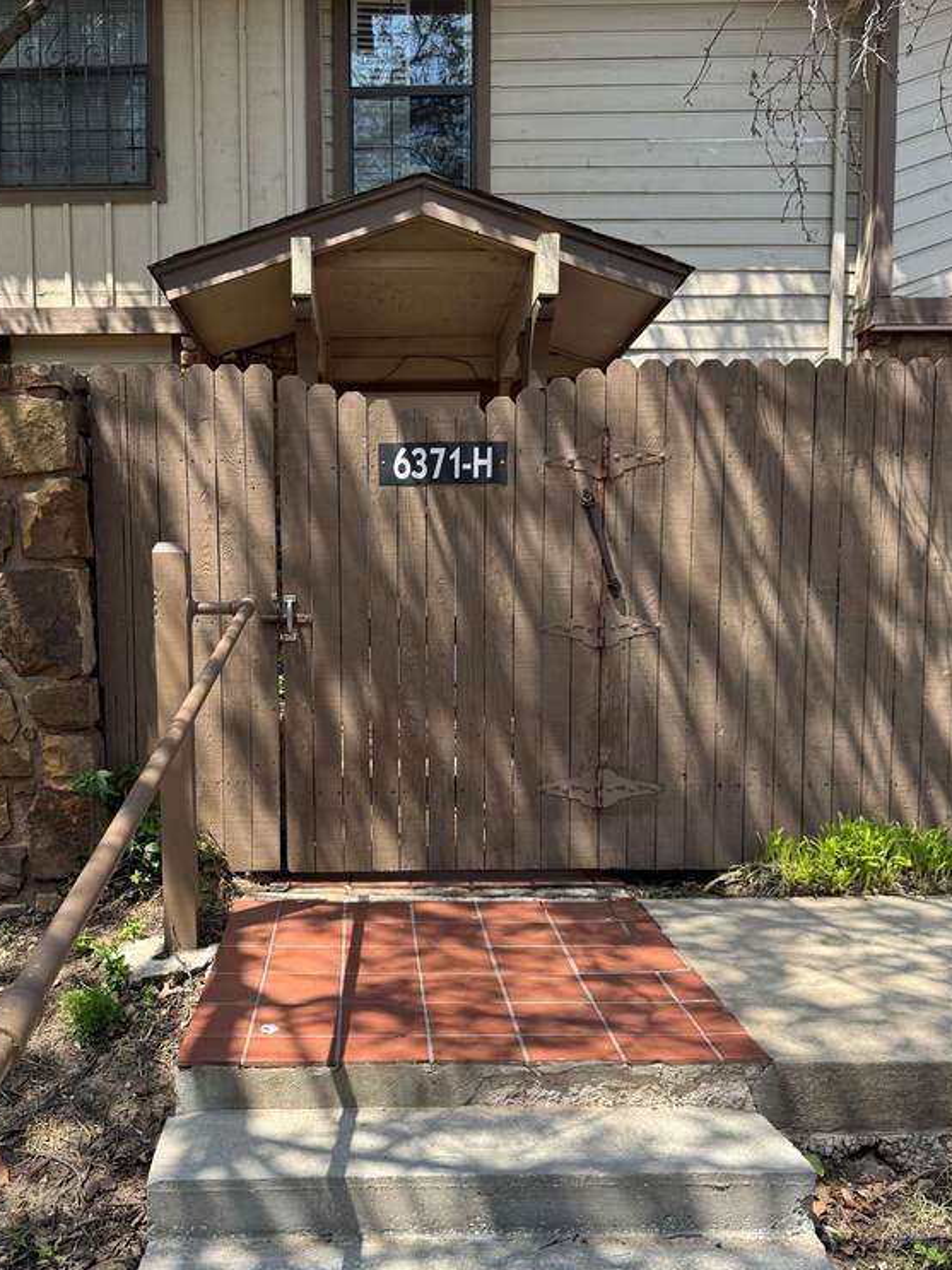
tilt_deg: -3.4
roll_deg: +2.2
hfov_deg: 45.1
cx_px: 371
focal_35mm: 31
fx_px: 1137
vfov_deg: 58.1
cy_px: 737
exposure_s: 1/1637
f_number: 1.78
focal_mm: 6.76
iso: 80
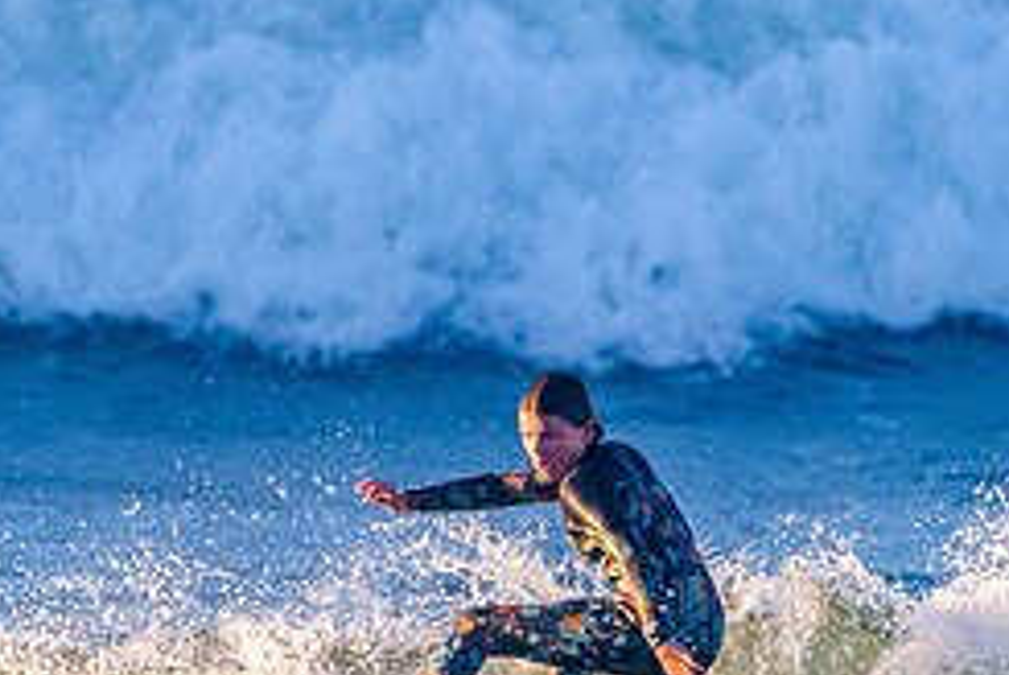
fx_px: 40323
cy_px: 784
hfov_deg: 1.4
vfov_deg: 1.0
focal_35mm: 1437
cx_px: 490
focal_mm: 500
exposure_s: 1/2000
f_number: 5.6
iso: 640
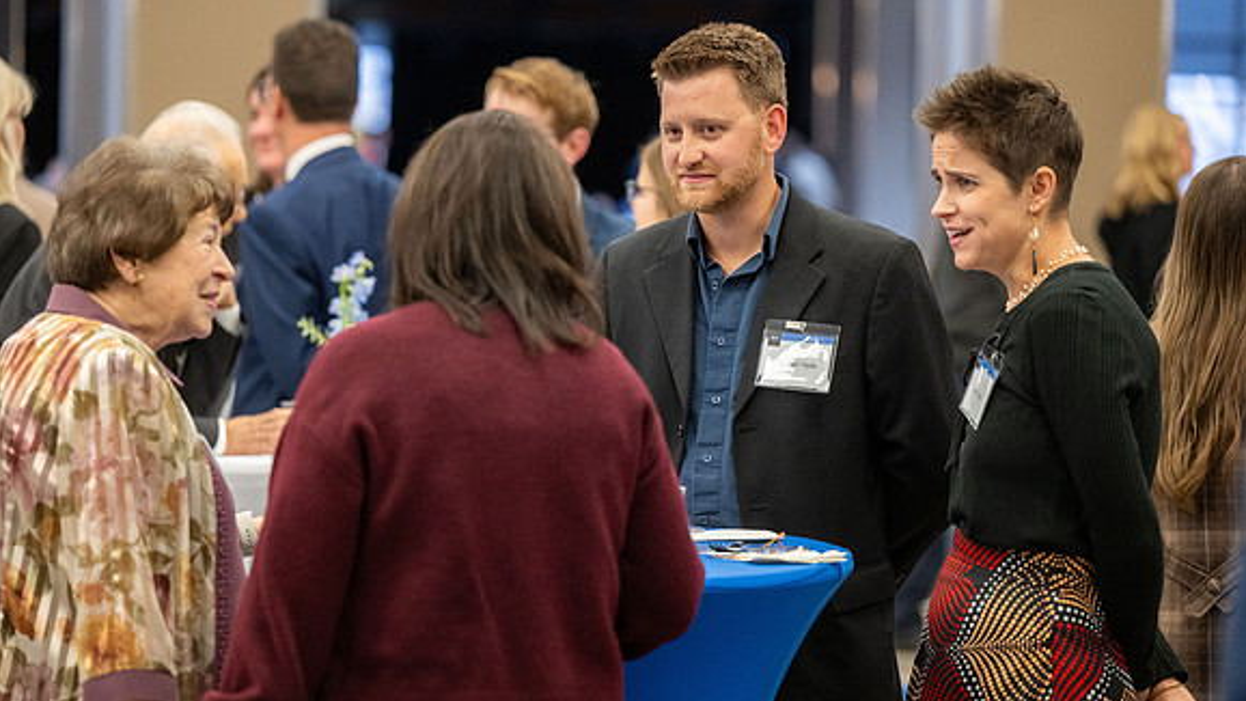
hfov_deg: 15.1
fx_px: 4691
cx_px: 623
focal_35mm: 142
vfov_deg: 8.5
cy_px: 307
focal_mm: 135
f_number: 2.8
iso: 2000
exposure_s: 1/200
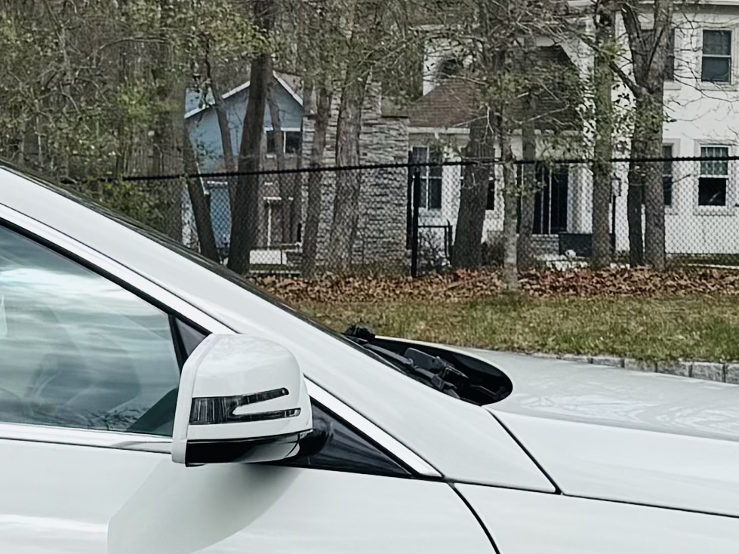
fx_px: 2988
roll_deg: -1.5
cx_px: -202
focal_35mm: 140
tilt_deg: -1.9
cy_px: 155
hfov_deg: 13.6
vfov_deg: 10.6
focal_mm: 6.76
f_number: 1.78
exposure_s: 1/4310
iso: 80
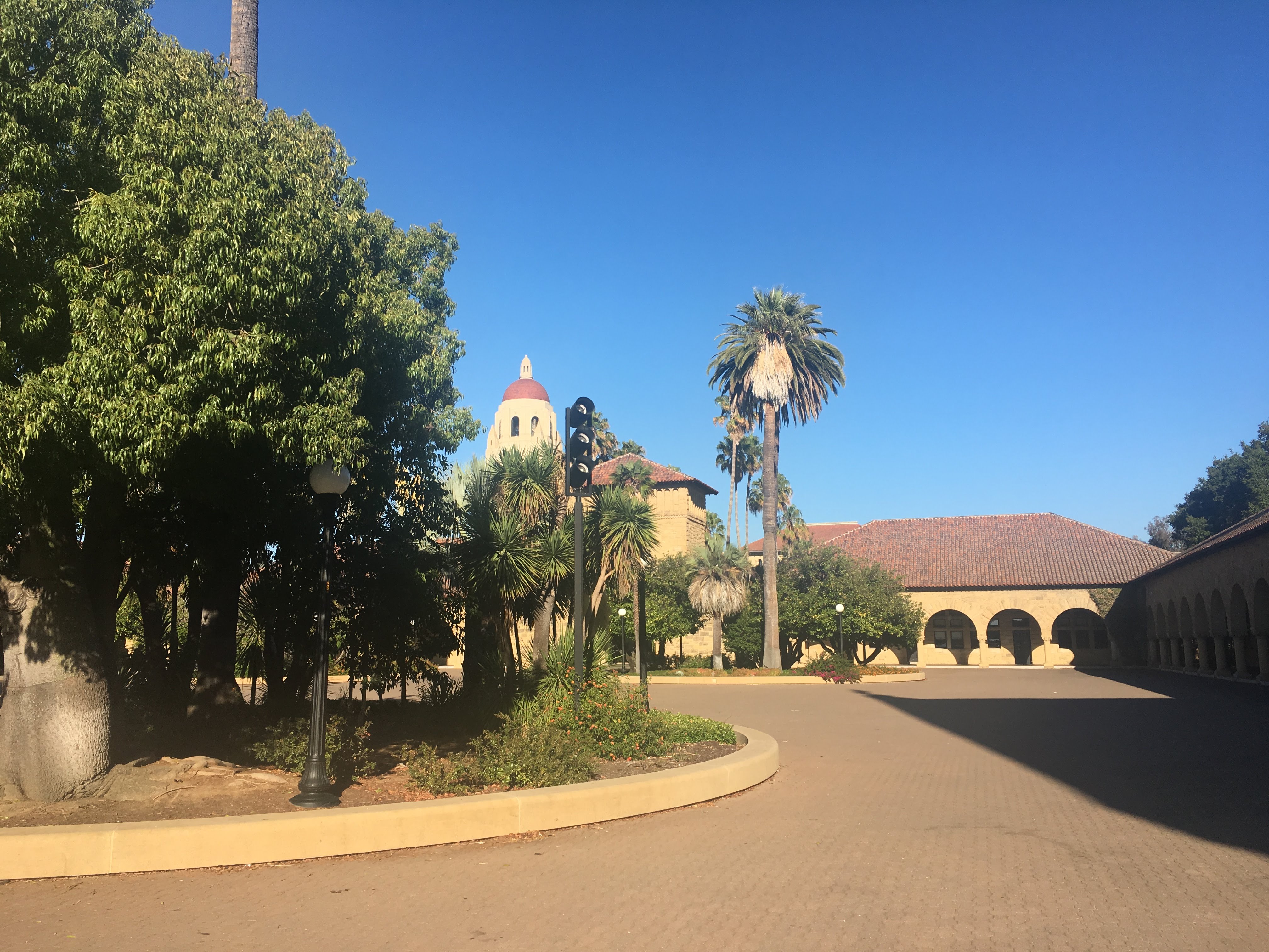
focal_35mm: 29
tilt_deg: +9.5
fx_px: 1063
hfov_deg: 61.7
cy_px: 476
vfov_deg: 48.2
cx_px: 634
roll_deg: +1.6
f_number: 2.2
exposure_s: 1/1304
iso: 25
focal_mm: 4.15
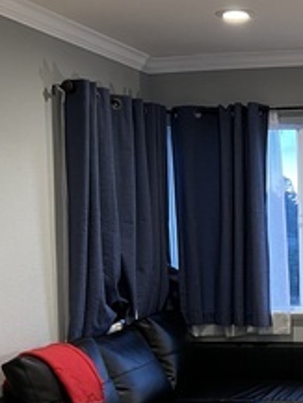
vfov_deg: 23.9
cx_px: 332
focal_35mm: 80
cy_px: 342
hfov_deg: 17.8
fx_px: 933
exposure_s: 1/60
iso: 160
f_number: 1.5
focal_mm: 5.7
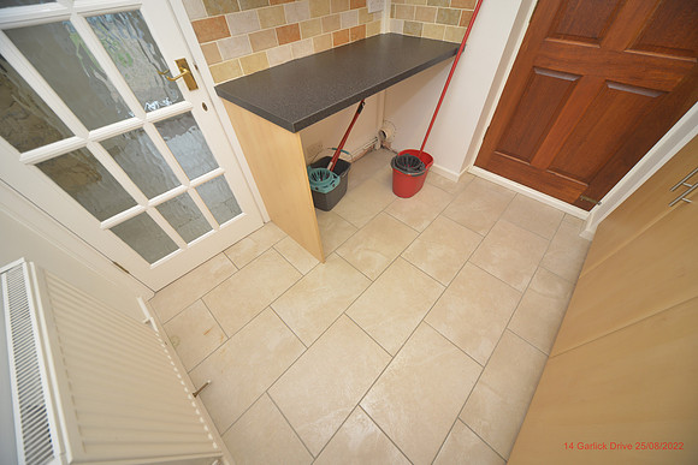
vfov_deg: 90.0
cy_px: 232
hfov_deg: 112.6
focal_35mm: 12
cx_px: 349
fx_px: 233
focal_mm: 12
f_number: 5.6
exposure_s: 1/30
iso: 400
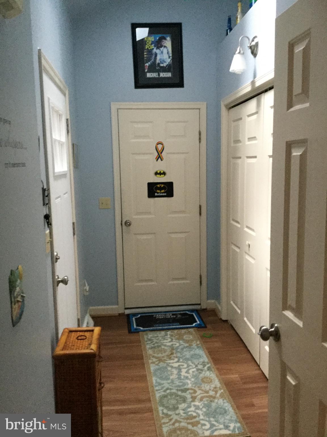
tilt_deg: -7.7
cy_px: 218
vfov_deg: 58.4
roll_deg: +2.1
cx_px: 164
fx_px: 390
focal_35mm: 31
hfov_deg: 45.4
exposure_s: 1/30
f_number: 2.4
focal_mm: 3.3
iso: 200
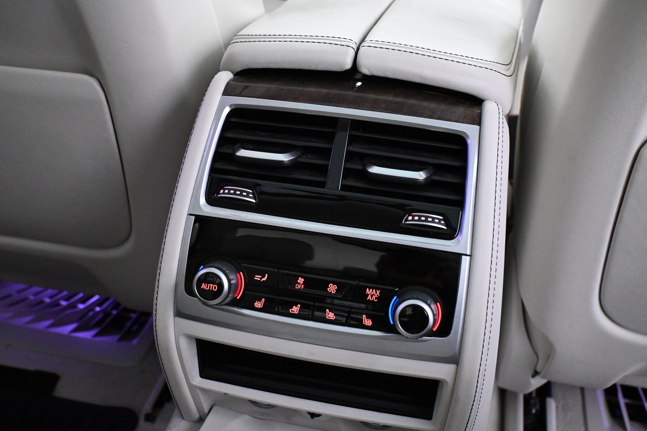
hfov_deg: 48.7
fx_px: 714
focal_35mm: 40
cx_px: 324
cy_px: 216
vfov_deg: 33.6
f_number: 4.5
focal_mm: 26.5
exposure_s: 1/25
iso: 4000
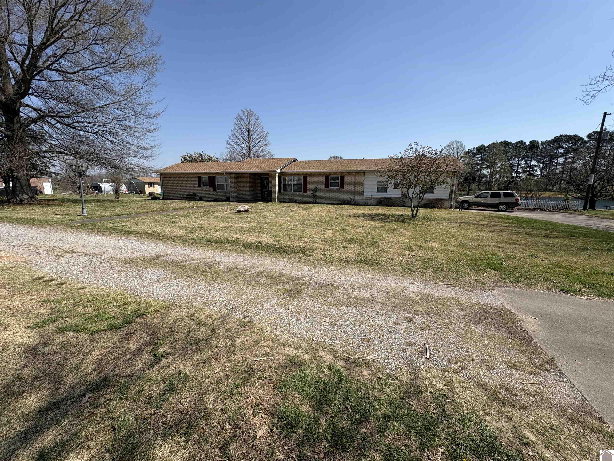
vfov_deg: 85.7
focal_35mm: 14
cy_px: 230
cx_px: 307
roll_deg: -1.1
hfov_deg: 102.1
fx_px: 248
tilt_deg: -8.6
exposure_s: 1/1976
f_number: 2.2
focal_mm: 2.22
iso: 40
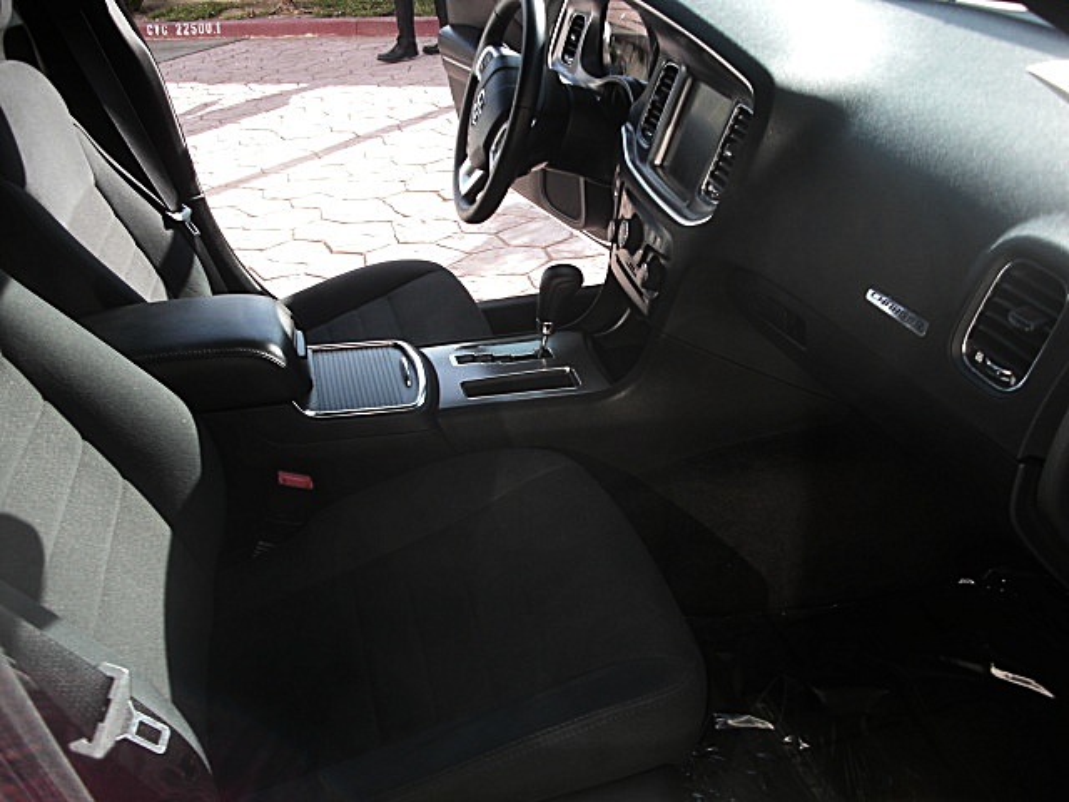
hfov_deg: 51.4
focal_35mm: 36
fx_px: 1112
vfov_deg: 39.7
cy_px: 401
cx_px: 534
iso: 50
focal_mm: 6.3
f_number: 2.8
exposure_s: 1/160
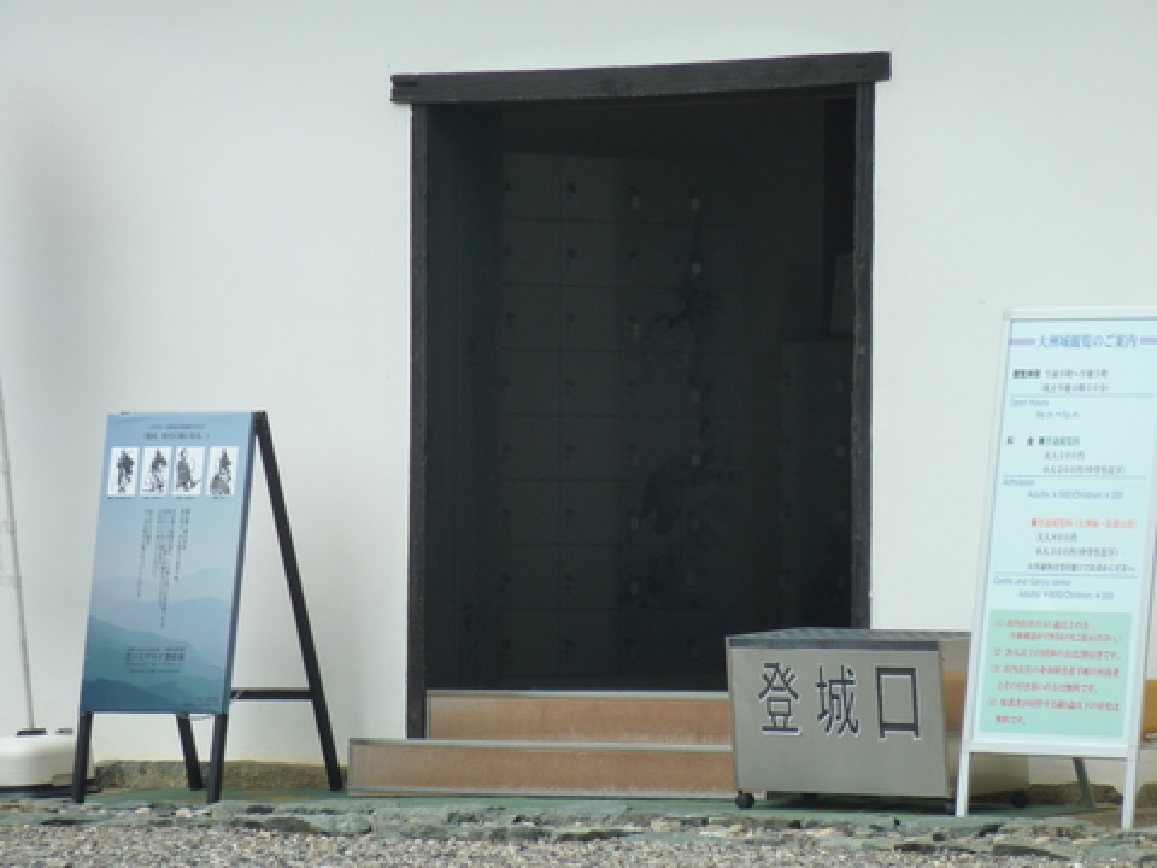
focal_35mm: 300
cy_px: 434
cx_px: 578
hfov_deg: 6.6
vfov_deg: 5.0
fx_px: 10027
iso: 125
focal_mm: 49.2
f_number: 4.9
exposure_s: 1/250
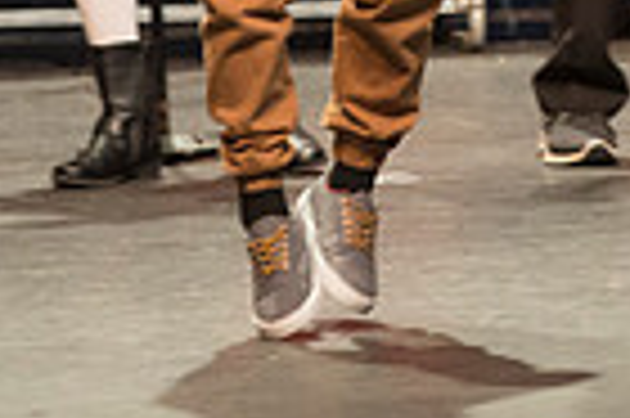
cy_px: -366
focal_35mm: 828
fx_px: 14473
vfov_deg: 1.7
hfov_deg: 2.5
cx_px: 544
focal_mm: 200
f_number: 2.8
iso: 2500
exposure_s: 1/200
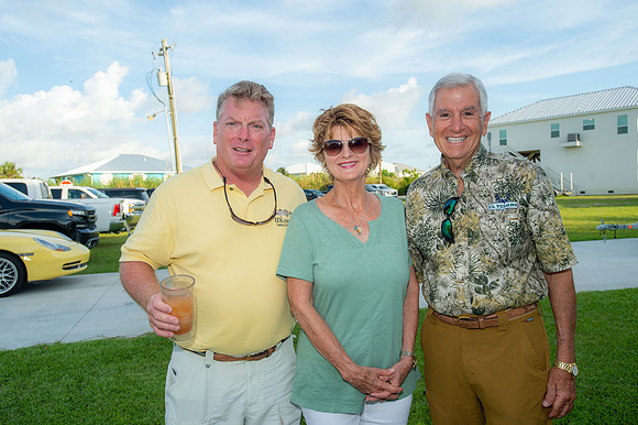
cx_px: 319
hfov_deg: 65.5
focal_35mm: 28
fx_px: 496
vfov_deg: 46.4
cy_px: 212
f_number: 7.1
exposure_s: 1/200
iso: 200
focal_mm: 28
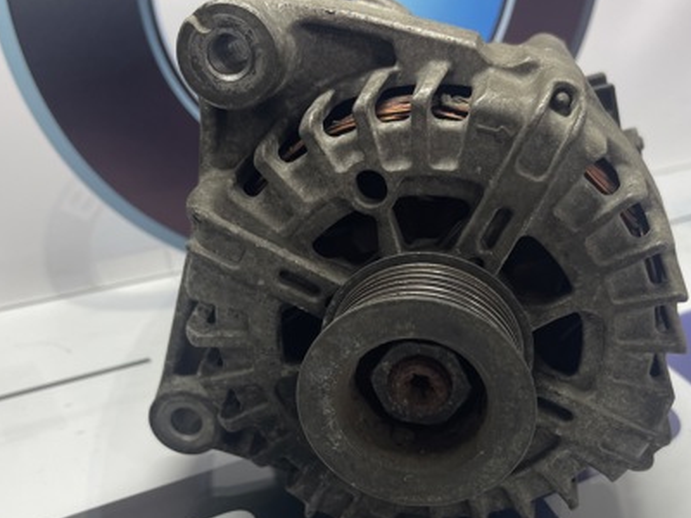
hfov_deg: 46.7
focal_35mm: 40
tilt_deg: -25.1
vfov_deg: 35.9
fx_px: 798
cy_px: 291
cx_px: 392
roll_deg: +1.7
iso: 64
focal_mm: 5.1
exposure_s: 1/100
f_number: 1.6
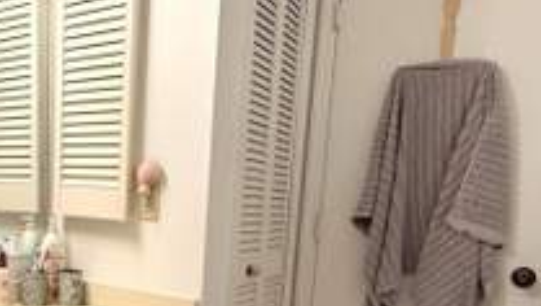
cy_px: 274
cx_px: 150
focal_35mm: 35
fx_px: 503
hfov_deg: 54.5
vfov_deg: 32.2
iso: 200
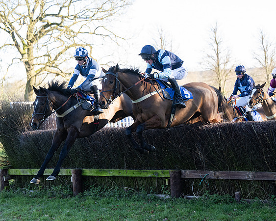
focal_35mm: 88
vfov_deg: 17.4
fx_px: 720
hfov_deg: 21.7
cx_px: 145
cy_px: 108
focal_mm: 70
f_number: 2.8
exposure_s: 1/1250
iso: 800
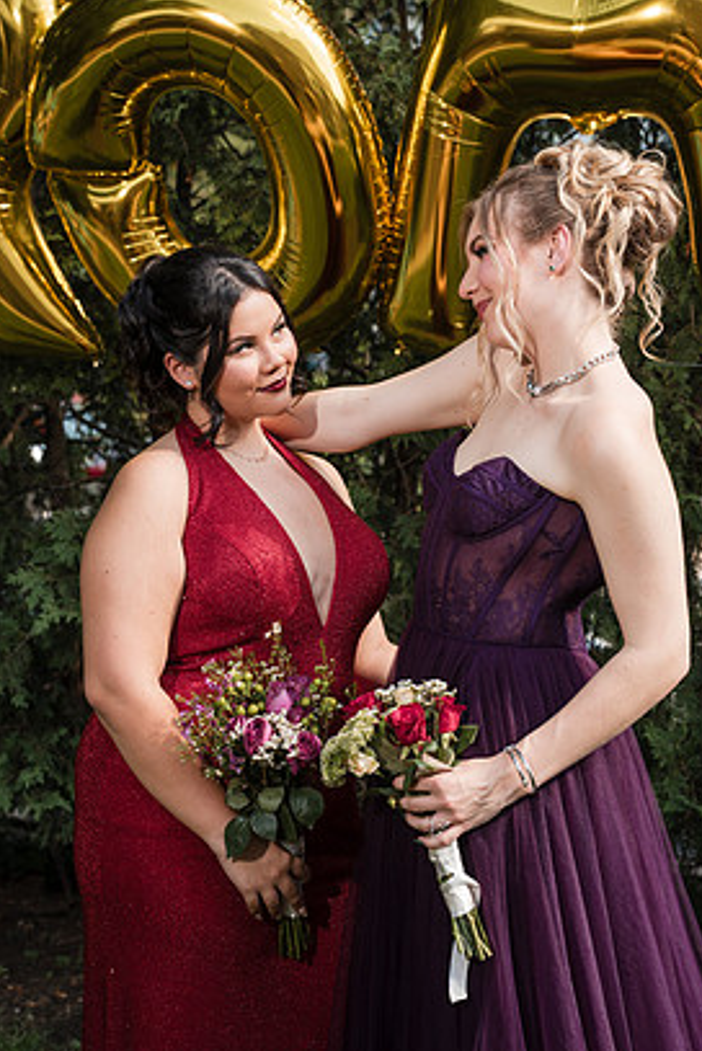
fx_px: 2161
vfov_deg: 27.3
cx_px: 385
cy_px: 535
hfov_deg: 18.4
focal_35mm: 74
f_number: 5
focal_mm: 67
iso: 200
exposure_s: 1/250
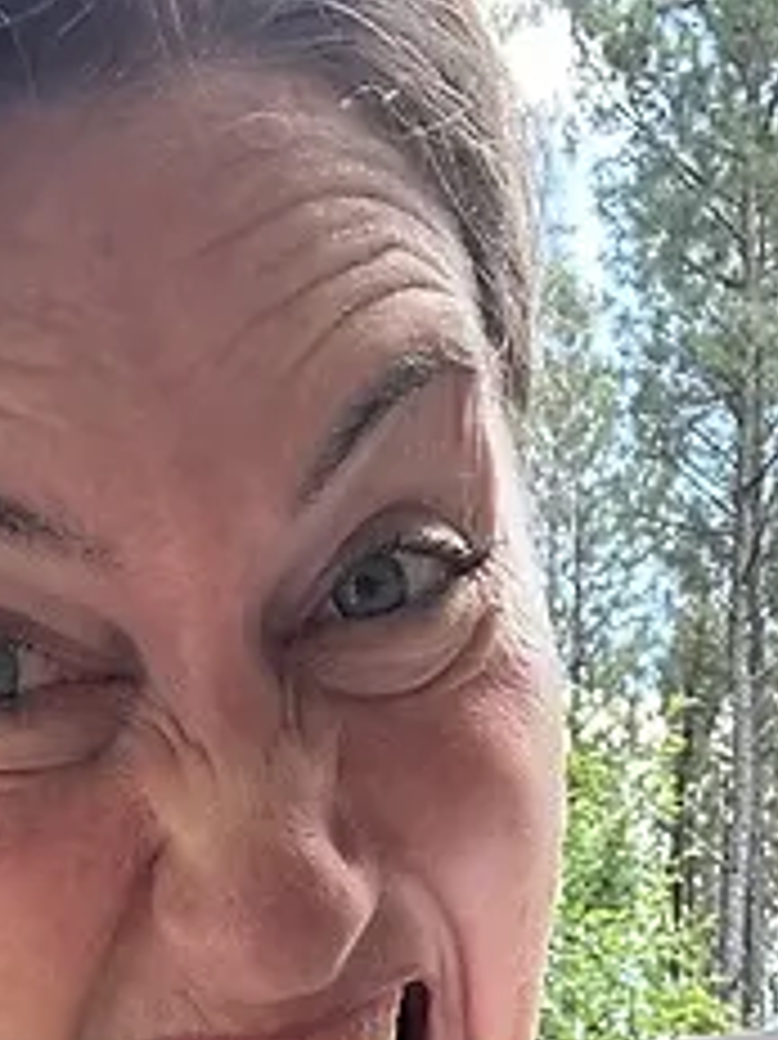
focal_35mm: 78
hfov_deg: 18.8
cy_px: 1342
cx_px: 553
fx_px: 2340
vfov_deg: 22.5
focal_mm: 2.69
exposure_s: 1/121
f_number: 1.9
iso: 64
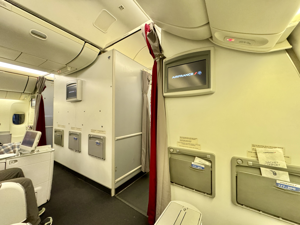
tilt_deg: +0.8
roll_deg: -0.7
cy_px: 112
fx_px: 121
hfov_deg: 102.1
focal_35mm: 14
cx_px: 150
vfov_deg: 85.7
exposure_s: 1/60
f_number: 2.2
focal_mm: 2.22
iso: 800
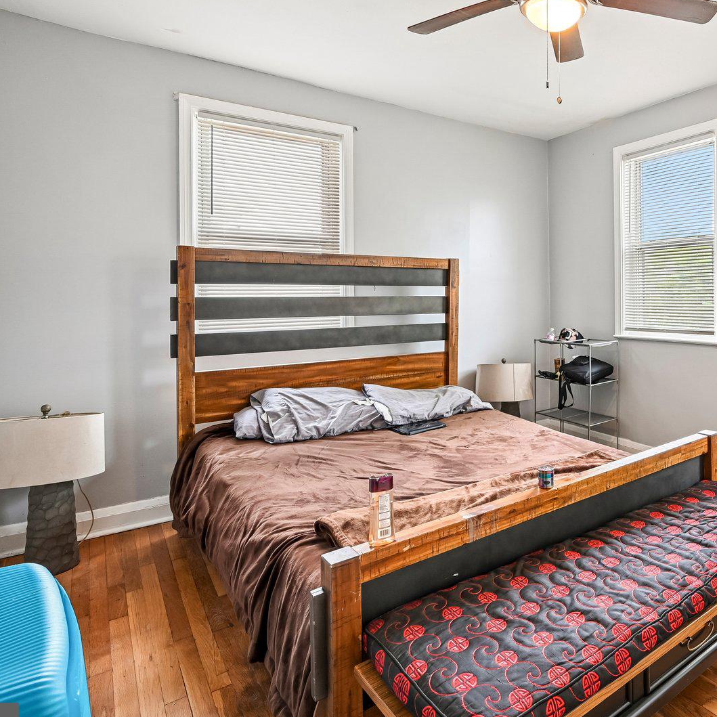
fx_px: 539
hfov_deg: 62.2
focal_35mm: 23
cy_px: 290
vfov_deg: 66.7
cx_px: 562
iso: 400
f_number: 8
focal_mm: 14
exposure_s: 1/8
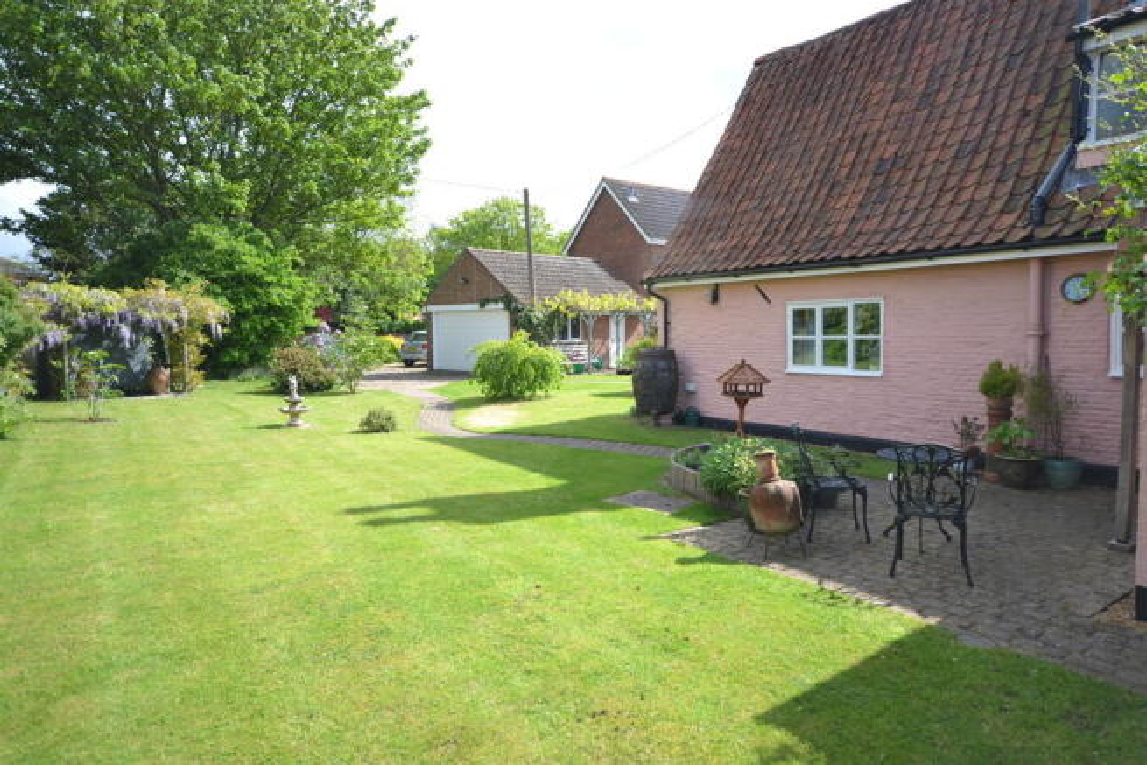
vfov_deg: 56.2
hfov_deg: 77.3
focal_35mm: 22
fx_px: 717
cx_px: 574
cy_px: 382
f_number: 6.3
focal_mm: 15
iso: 100
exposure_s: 1/160
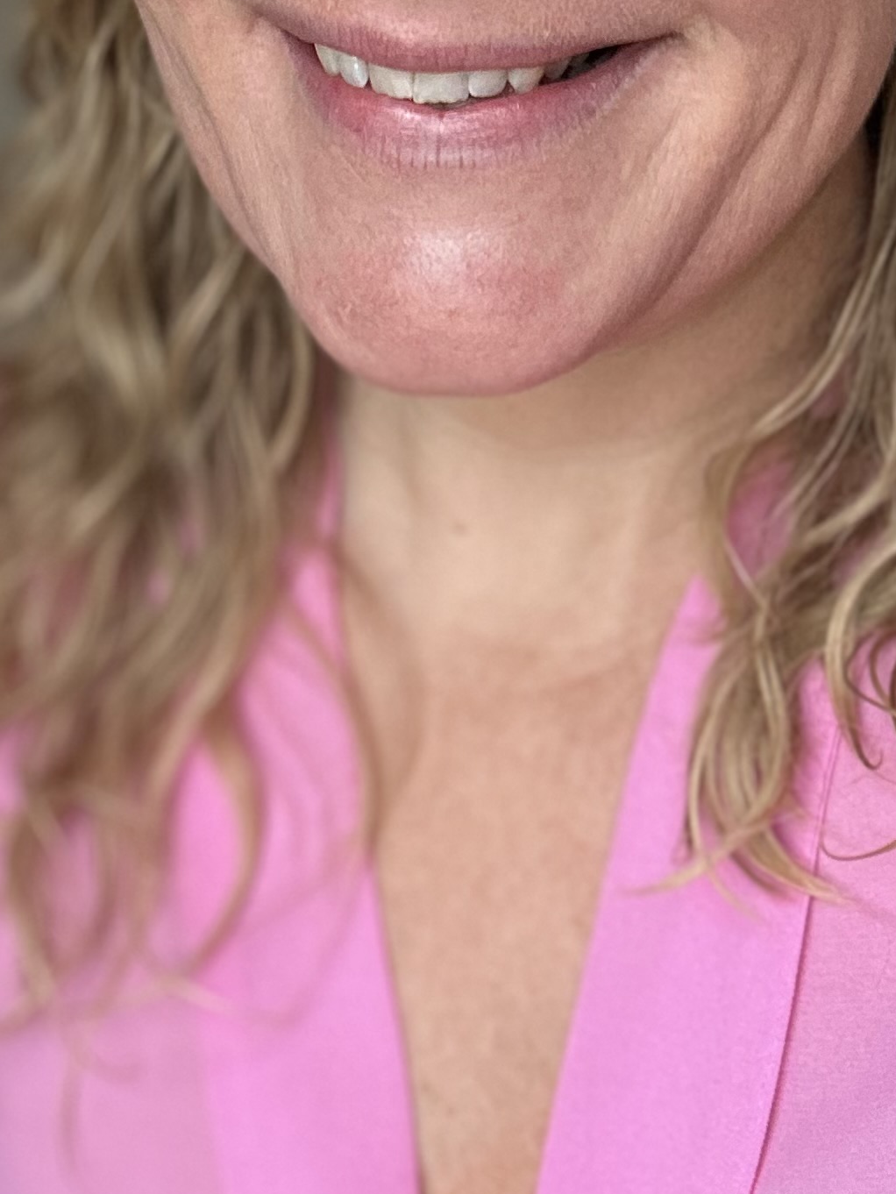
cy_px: 105
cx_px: 538
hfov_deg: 21.6
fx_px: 2346
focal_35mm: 68
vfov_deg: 27.5
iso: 100
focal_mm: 2.69
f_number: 1.9
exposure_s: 1/60
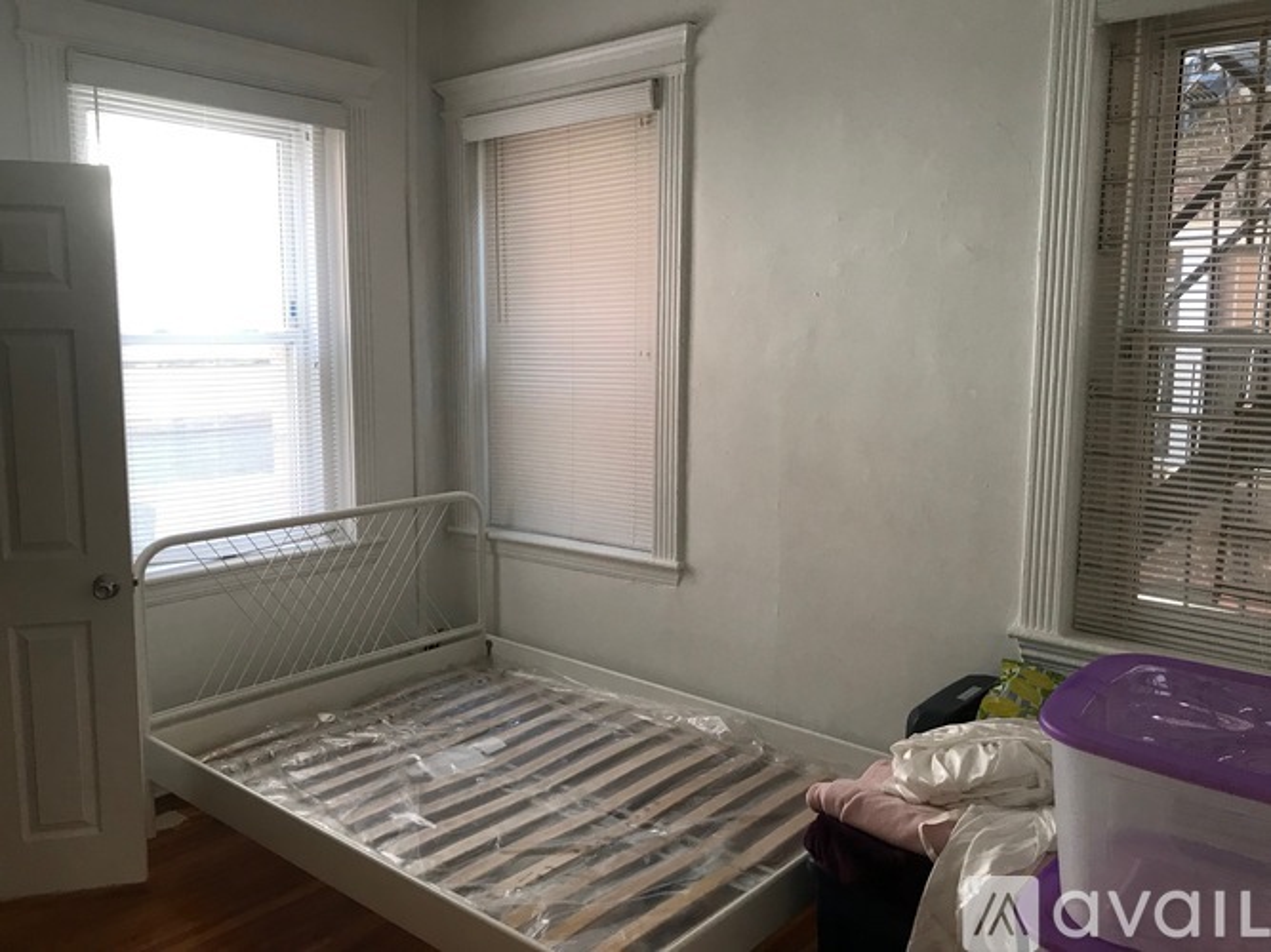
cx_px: 636
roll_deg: -0.3
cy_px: 476
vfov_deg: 49.7
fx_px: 1028
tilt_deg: -6.0
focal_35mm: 28
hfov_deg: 63.5
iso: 25
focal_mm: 3.99
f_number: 1.8
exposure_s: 1/30
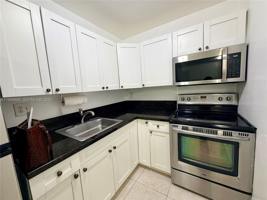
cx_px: 134
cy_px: 100
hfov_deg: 102.1
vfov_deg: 85.7
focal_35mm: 14
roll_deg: +4.6
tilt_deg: -7.2
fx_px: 108
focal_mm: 2.22
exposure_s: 1/120
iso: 320
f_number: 2.2
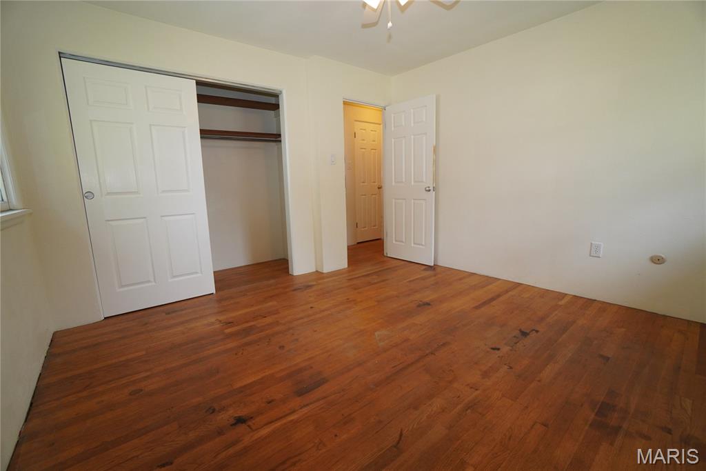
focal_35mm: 15
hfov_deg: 100.4
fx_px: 294
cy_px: 236
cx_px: 353
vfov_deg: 77.3
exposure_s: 1/160
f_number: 4
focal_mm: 10
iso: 1000
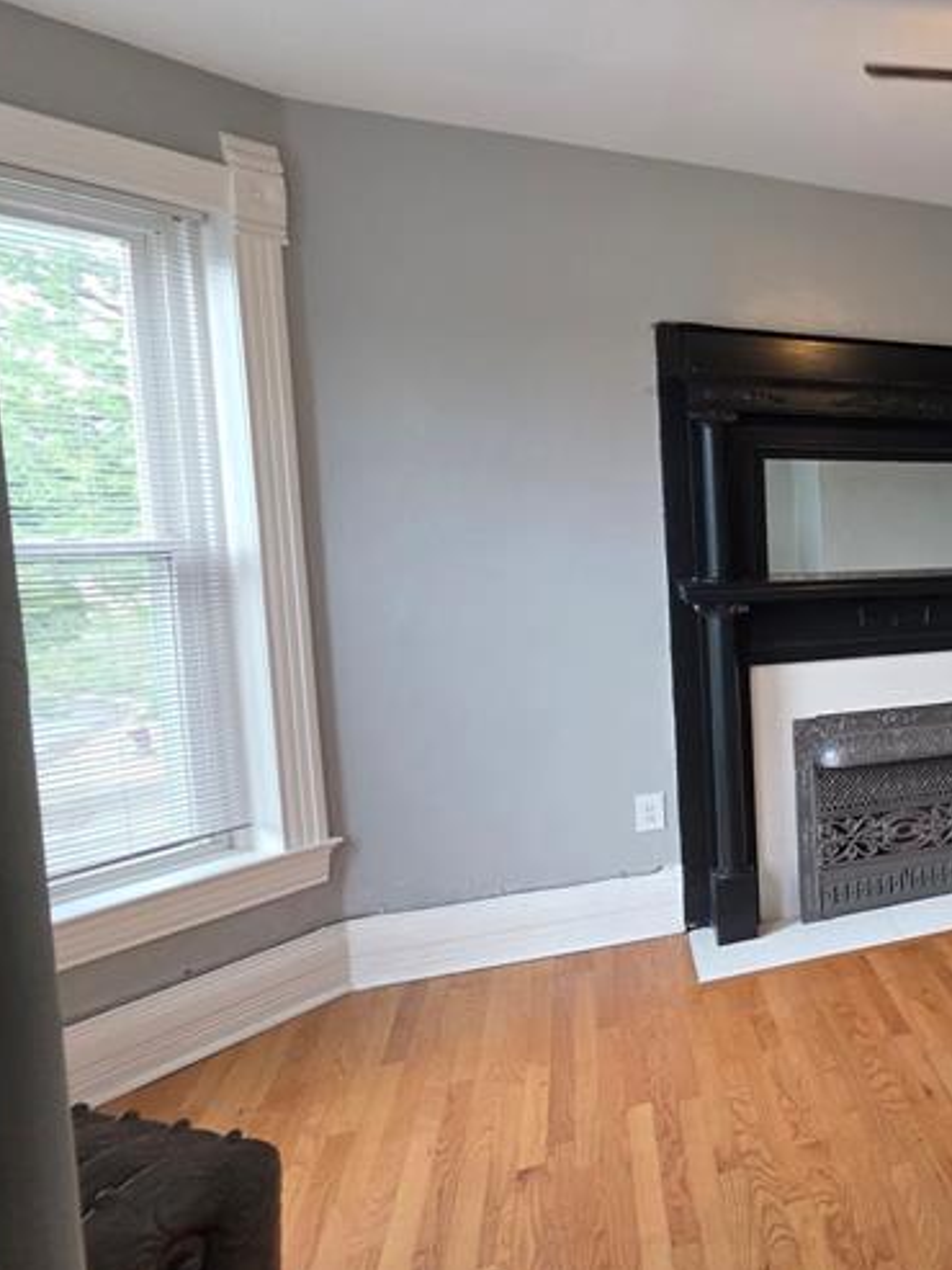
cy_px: 605
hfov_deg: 34.9
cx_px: 1248
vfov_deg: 65.3
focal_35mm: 27
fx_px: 990
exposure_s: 1/120
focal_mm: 2.2
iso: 160
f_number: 1.9
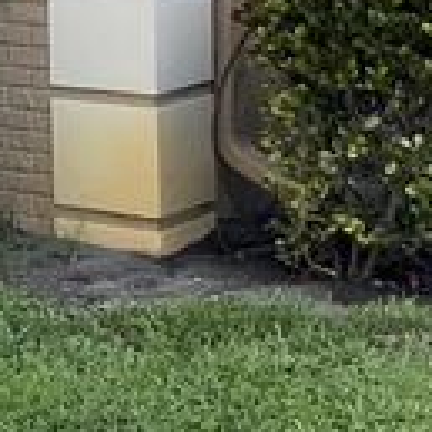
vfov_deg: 13.3
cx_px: -348
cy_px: -100
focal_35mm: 127
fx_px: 1793
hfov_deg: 12.5
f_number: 1.8
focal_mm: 3
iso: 16
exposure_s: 1/386
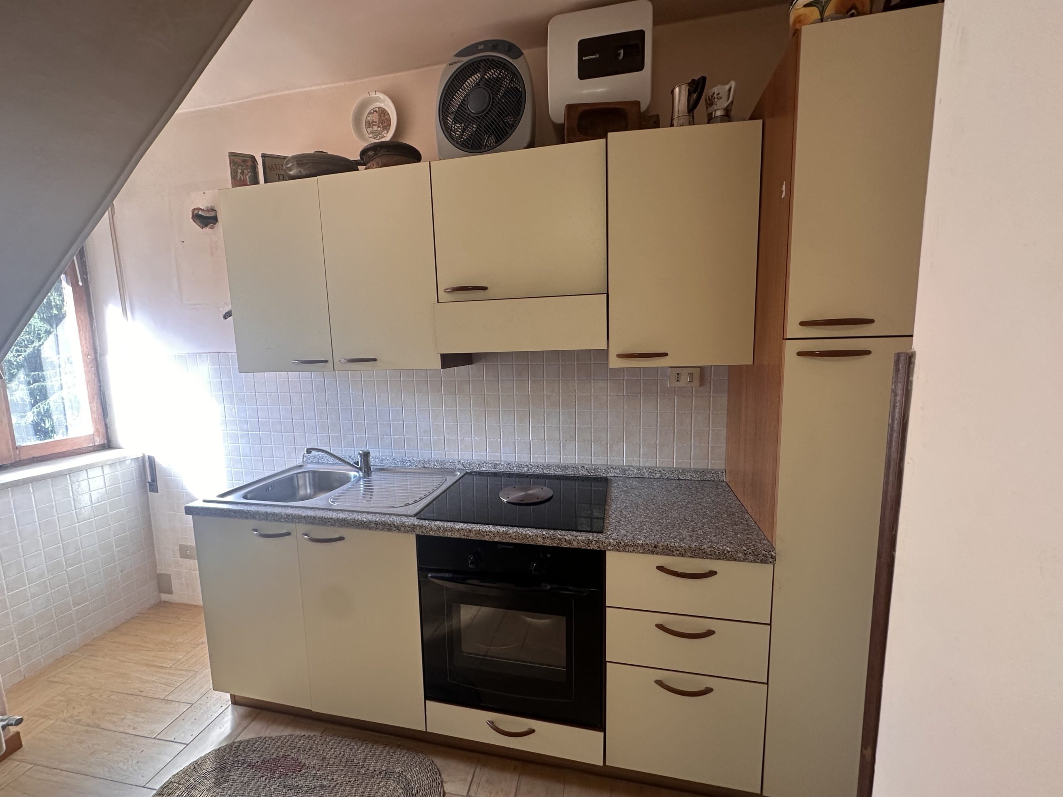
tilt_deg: -7.6
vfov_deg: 85.7
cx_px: 532
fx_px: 430
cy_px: 398
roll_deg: +1.1
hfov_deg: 102.1
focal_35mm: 14
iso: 160
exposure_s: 1/100
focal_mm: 2.22
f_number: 2.2
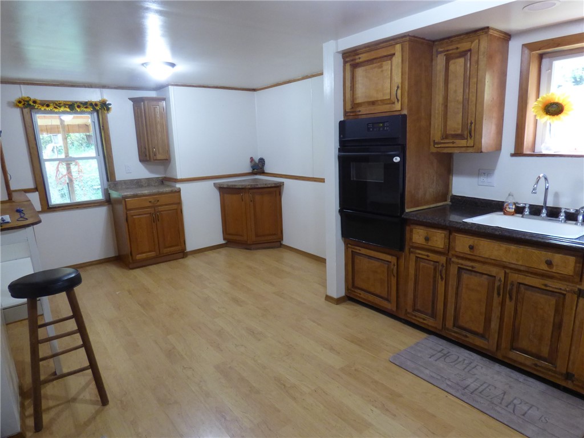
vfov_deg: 63.4
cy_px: 219
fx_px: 354
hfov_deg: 79.0
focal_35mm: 21
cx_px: 292
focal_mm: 3.64
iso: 400
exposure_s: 1/30
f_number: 2.8
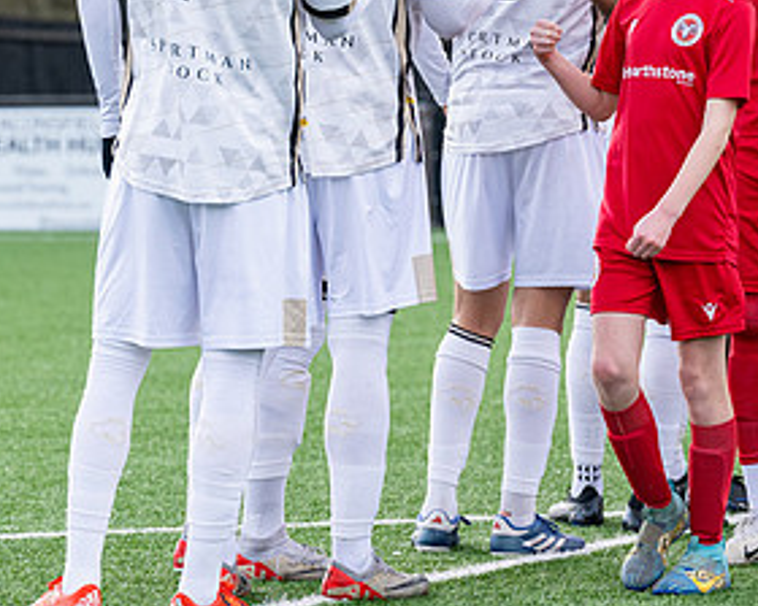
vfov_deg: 6.7
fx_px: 5182
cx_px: 549
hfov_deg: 8.4
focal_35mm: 231
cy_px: 191
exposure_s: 1/1250
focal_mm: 110
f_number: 4
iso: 800
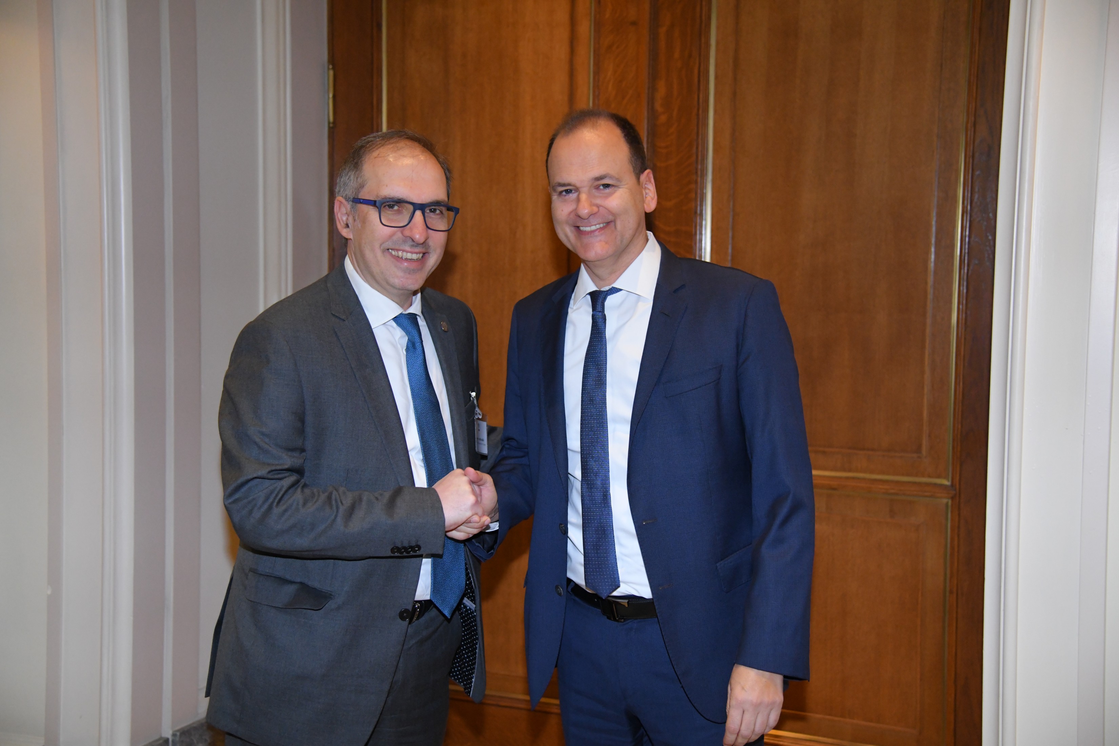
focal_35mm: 48
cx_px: 560
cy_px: 373
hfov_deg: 41.1
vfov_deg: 28.1
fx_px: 1492
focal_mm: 48
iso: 4000
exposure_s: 1/250
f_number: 4
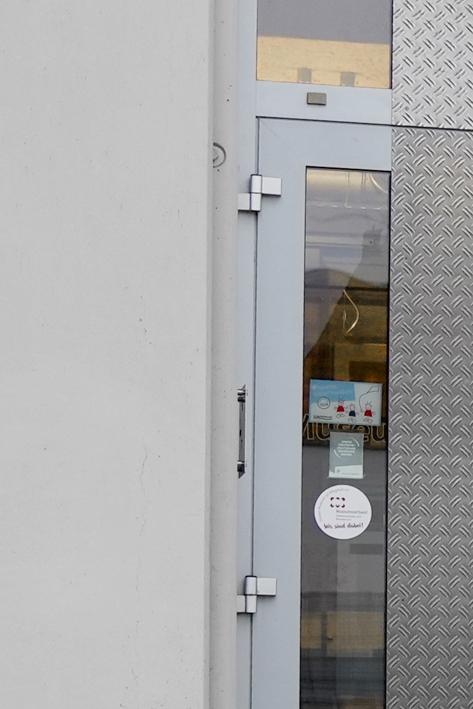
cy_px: 78
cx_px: 1573
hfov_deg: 6.7
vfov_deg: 11.4
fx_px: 3546
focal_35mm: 180
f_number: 4
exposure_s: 1/160
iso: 400
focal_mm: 29
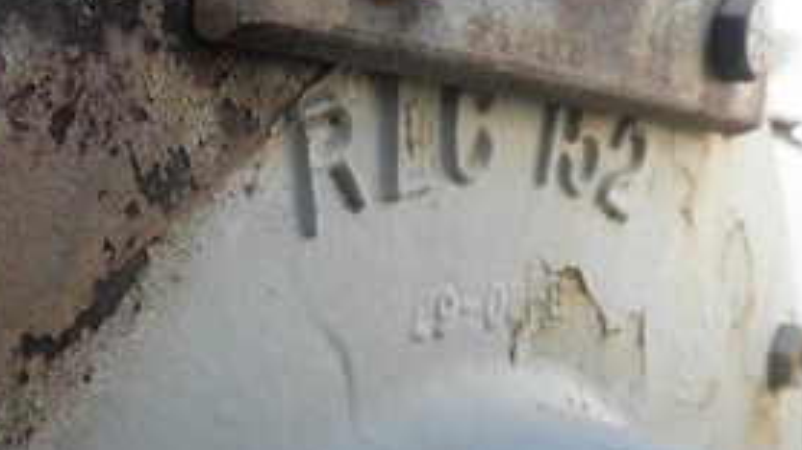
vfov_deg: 17.3
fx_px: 1466
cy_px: 369
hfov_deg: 30.5
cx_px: 306
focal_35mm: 69
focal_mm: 7.9
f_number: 3.4
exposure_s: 1/80
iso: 125
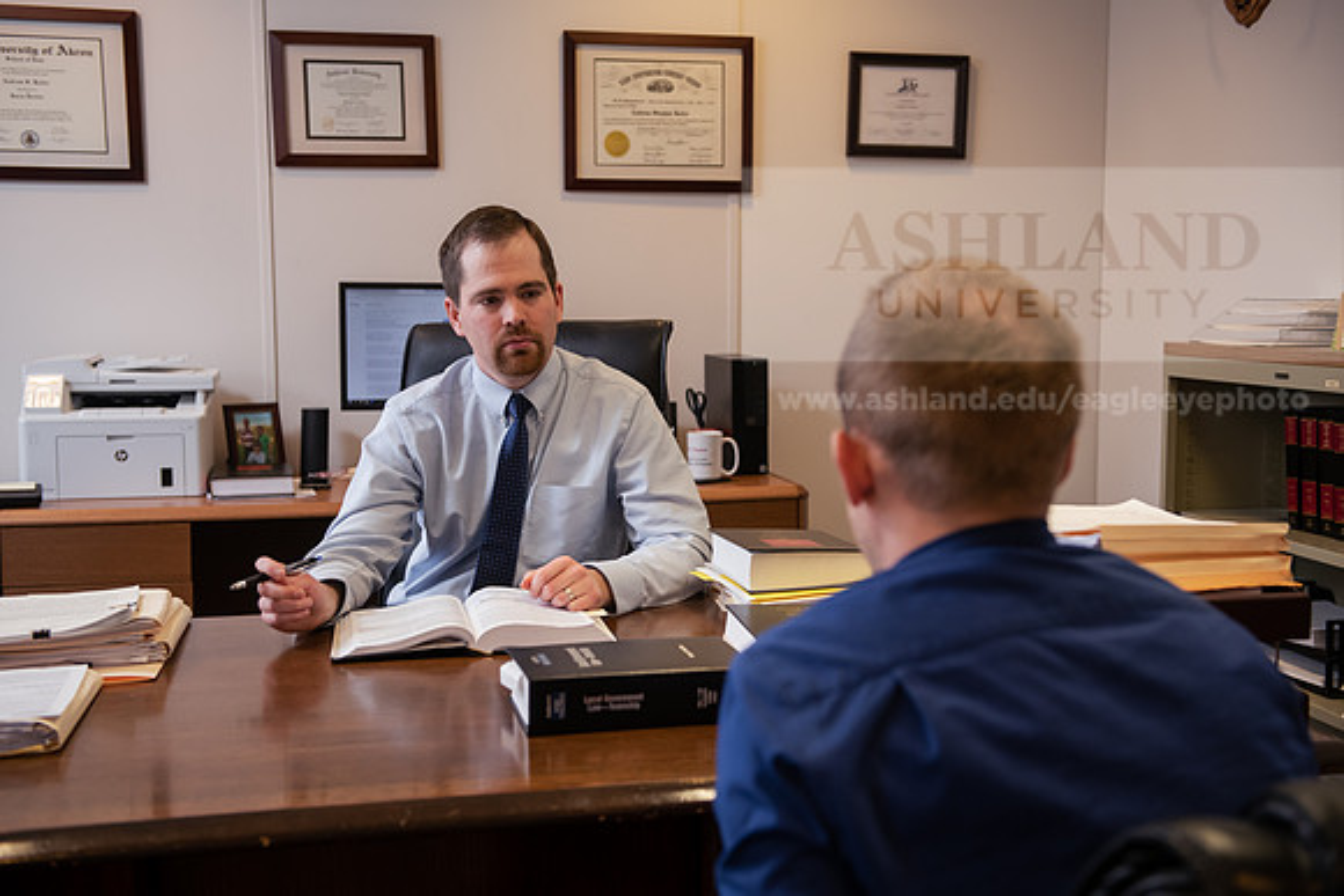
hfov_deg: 44.5
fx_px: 1643
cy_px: 448
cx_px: 672
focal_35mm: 44
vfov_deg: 30.5
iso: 1000
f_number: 3.5
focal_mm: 44
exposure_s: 1/125
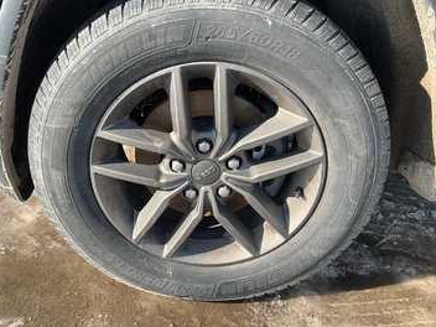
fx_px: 416
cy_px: 144
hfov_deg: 55.2
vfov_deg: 42.9
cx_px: 192
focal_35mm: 33
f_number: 1.8
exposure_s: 1/435
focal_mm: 3
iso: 25
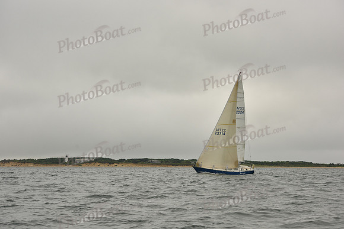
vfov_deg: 14.9
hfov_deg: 22.1
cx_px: 172
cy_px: 114
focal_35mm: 92
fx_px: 879
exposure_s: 1/800
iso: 320
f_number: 8
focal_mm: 92
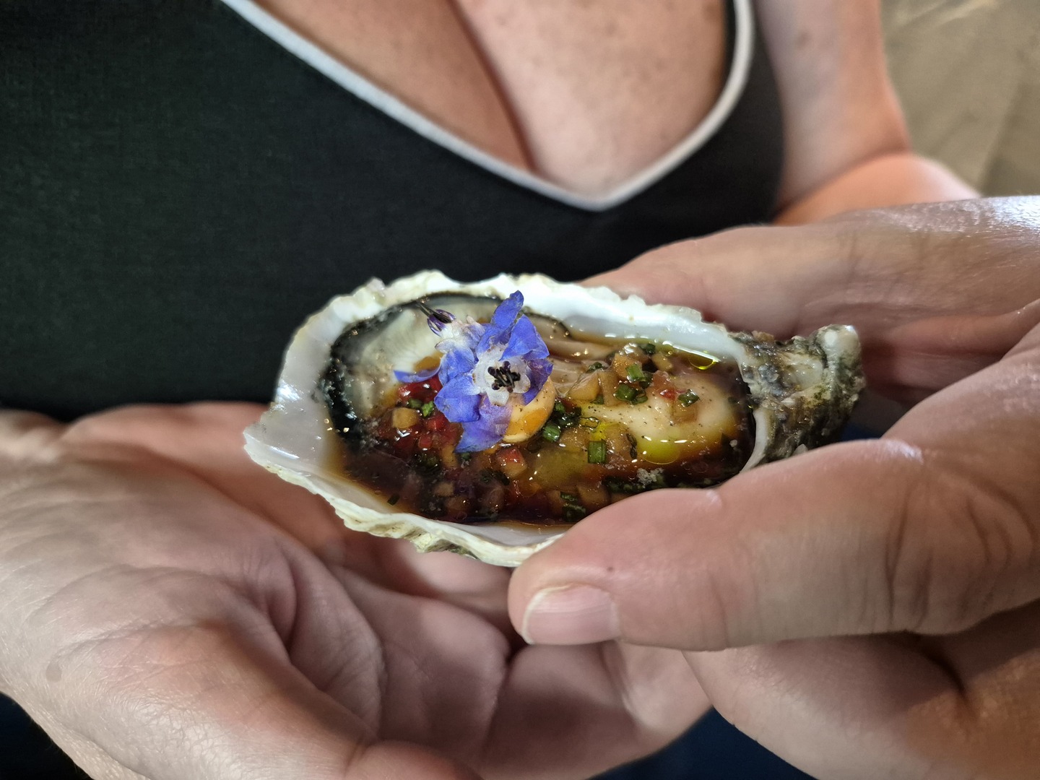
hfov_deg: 73.9
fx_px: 691
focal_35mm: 23
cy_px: 390
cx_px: 520
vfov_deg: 58.9
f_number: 1.8
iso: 1600
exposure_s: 1/100
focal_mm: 5.4
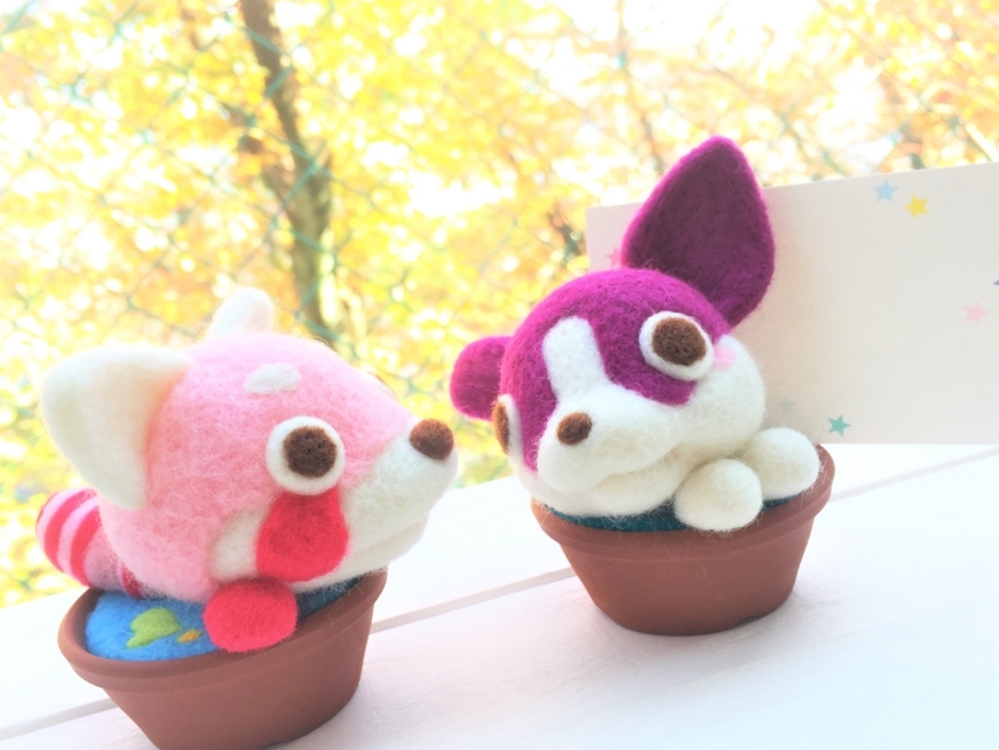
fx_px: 981
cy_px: 413
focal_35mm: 34
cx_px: 493
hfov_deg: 53.9
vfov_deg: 41.8
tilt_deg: -14.5
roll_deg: +8.4
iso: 32
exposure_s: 1/60
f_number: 2.2
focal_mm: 4.15
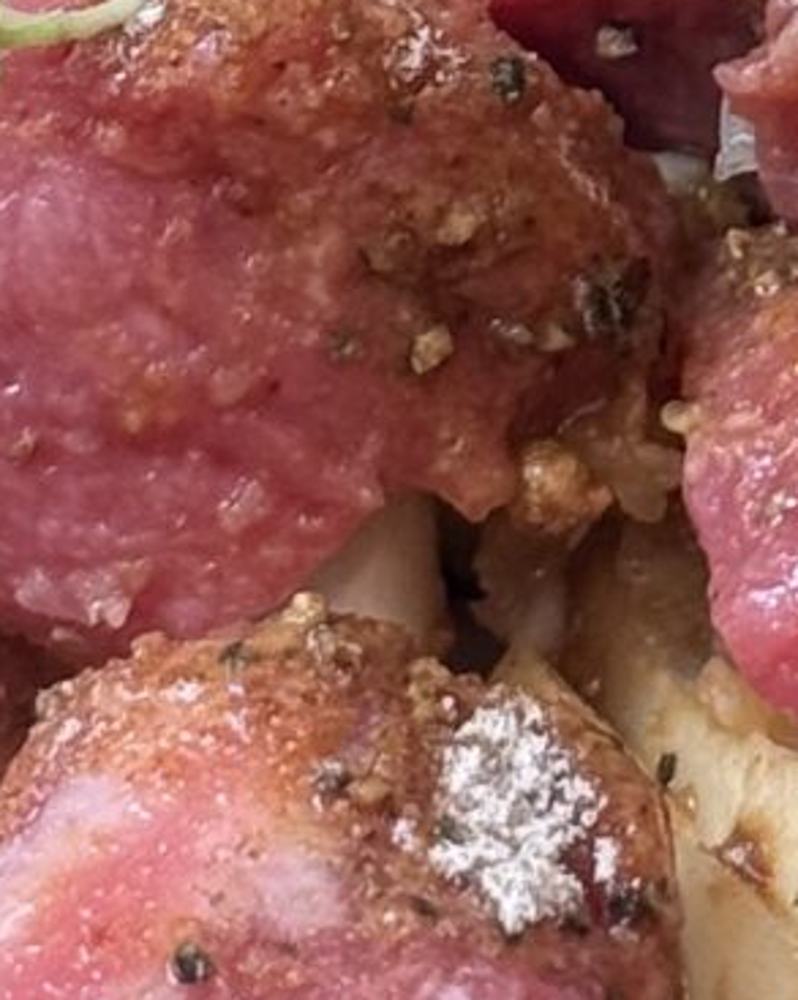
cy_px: -409
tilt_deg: -52.3
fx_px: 9666
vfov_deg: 5.9
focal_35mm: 327
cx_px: 1168
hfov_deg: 4.7
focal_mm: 6.76
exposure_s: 1/133
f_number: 1.78
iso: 80
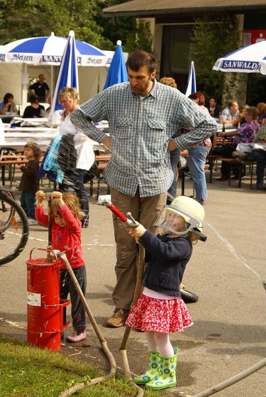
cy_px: 198
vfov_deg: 22.6
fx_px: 994
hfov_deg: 15.2
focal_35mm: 90
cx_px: 133
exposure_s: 1/160
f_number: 7.1
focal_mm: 60
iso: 100
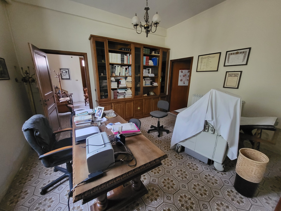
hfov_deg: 106.2
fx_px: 106
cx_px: 140
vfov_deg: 89.9
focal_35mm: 13
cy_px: 106
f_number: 2.2
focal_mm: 1.74
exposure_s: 1/33
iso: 640
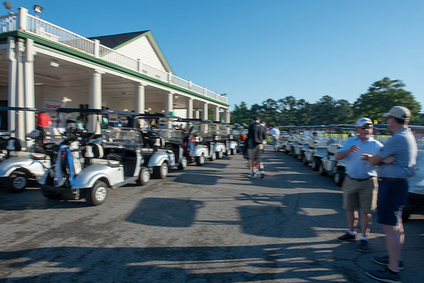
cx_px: 212
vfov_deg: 53.2
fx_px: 283
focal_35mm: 24
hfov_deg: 73.7
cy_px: 142
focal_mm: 24
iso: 200
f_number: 22
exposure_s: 1/50
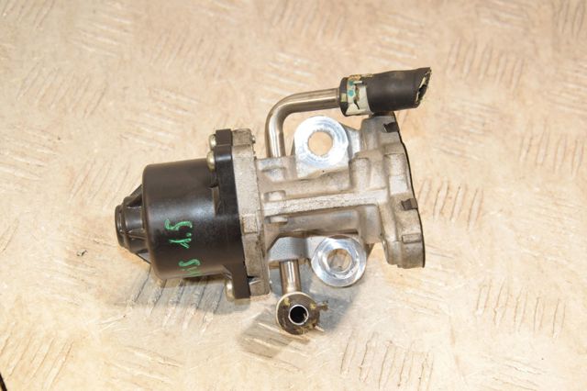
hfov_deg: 27.0
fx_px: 1222
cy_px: 196
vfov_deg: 18.2
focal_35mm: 75
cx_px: 294
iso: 1600
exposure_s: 1/200
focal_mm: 50
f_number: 8
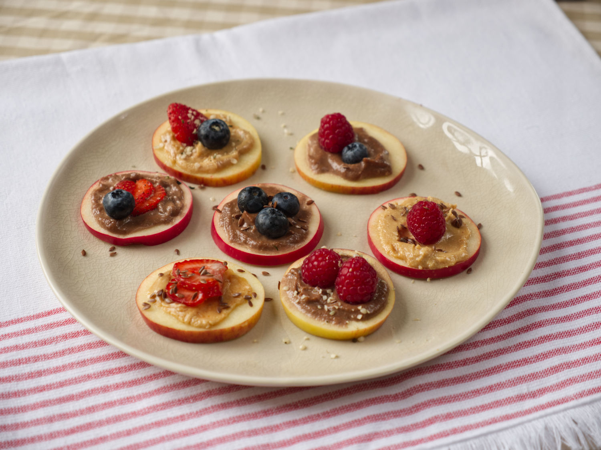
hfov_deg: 27.8
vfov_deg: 21.0
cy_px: 225
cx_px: 300
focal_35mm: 70
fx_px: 1215
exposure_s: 1/160
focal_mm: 35
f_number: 2.8
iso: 200
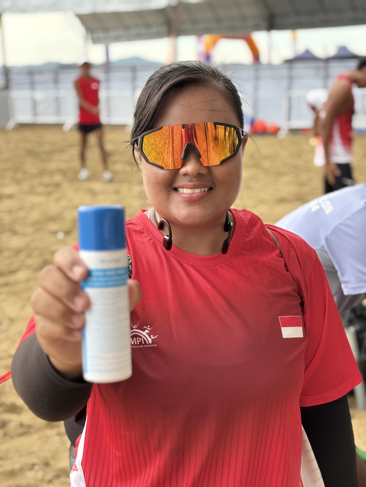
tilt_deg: -13.3
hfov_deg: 28.0
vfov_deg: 36.8
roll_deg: +0.4
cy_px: 244
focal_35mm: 52
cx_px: 183
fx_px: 733
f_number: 1.6
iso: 32
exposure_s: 1/342
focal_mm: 5.96
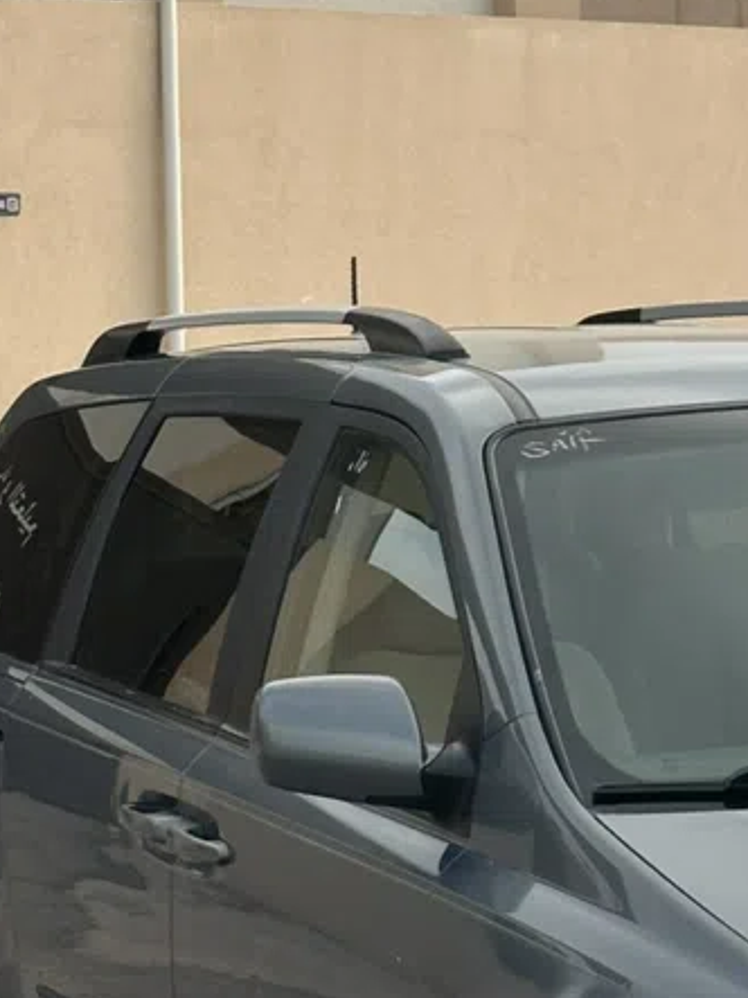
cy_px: 395
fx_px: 4266
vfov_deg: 13.3
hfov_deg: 9.9
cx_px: 930
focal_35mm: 148
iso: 64
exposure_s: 1/911
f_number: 1.78
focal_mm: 6.86
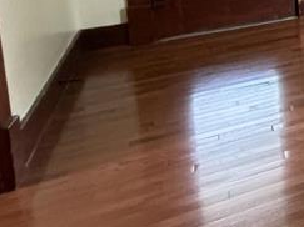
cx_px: 618
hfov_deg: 18.8
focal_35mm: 59
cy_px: -89
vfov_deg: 21.7
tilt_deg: -7.3
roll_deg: -1.1
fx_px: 518
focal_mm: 2.22
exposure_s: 1/60
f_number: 2.2
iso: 640
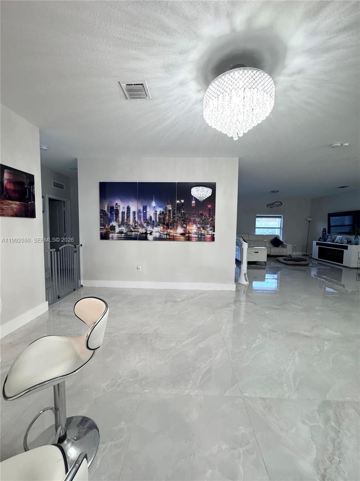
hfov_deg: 85.7
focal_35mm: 14
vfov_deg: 102.1
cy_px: 240
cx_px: 180
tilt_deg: -3.1
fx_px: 194
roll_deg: -0.1
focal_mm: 2.22
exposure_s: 1/60
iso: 400
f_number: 2.2
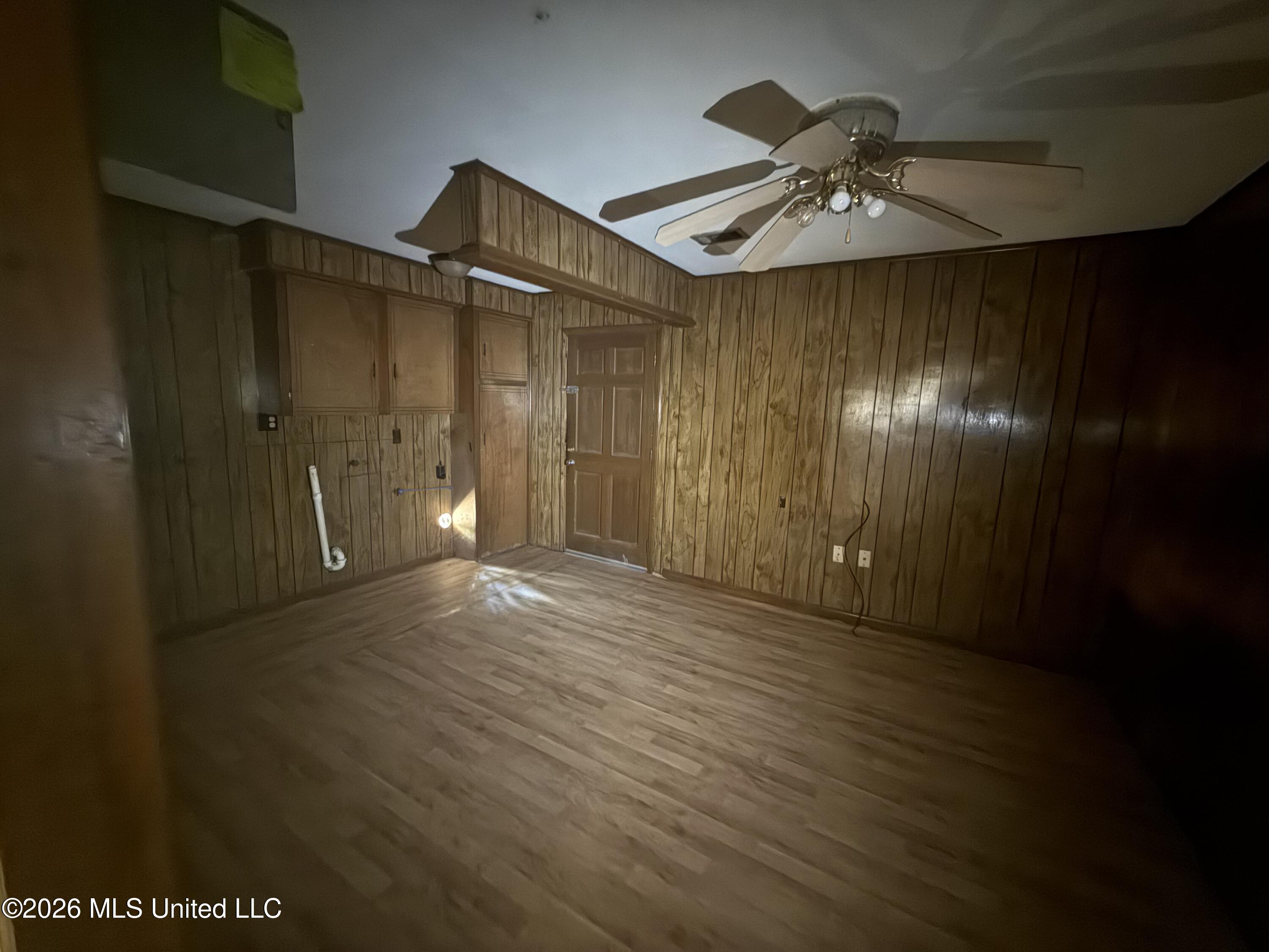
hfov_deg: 102.1
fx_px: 513
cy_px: 476
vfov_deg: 85.7
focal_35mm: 14
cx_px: 634
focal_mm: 2.22
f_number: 2.2
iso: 2000
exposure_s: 1/4
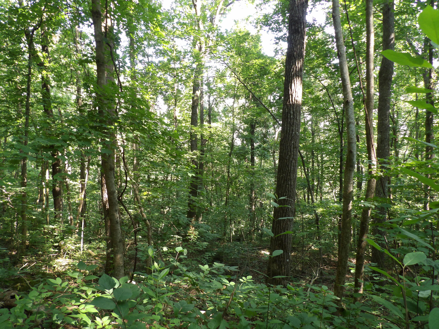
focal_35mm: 24
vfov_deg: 56.8
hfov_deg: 71.6
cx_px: 220
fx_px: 304
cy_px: 164
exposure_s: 1/33
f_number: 3.2
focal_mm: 4.3
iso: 140
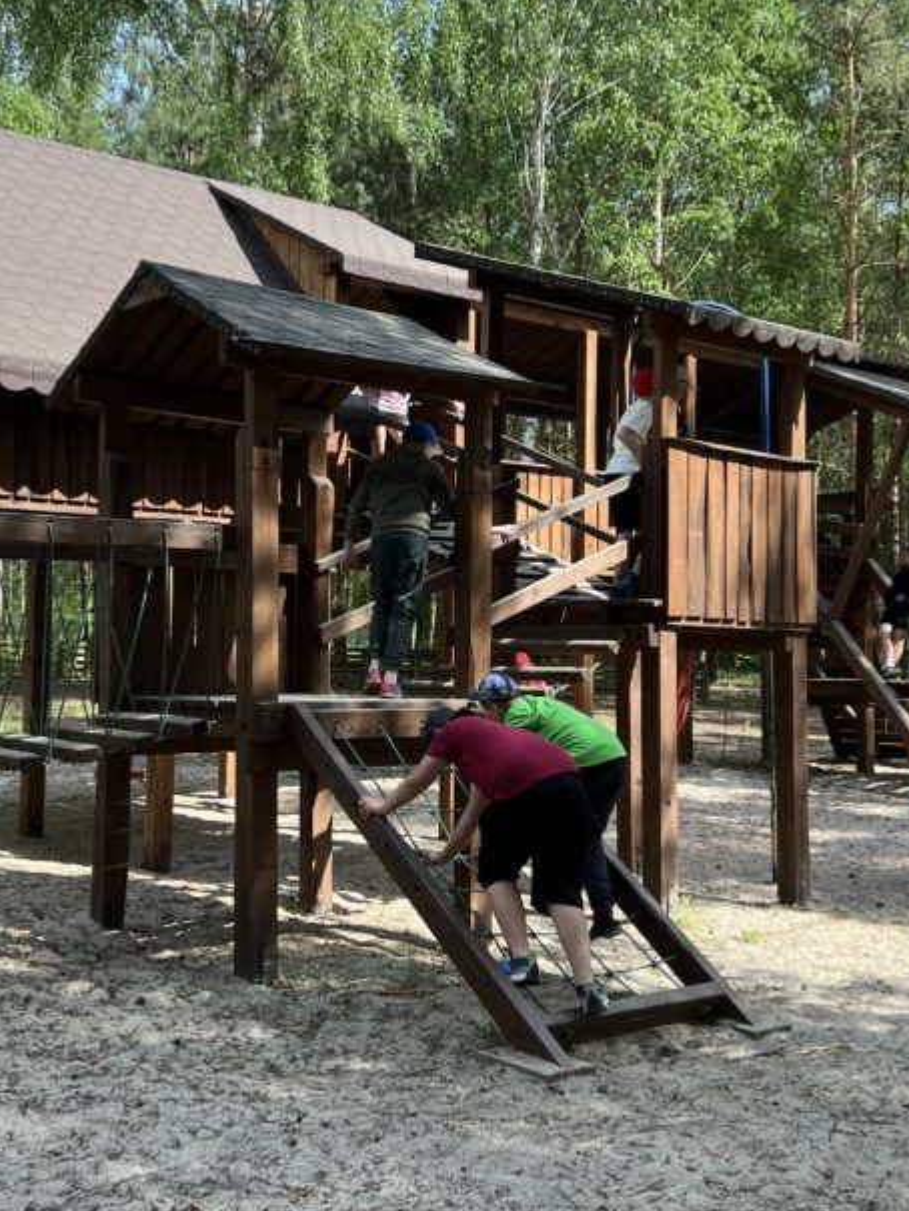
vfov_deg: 42.9
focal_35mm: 44
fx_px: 1540
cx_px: 414
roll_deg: -0.6
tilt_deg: +2.5
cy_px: 574
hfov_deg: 32.9
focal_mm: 5.7
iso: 50
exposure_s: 1/775
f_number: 1.5
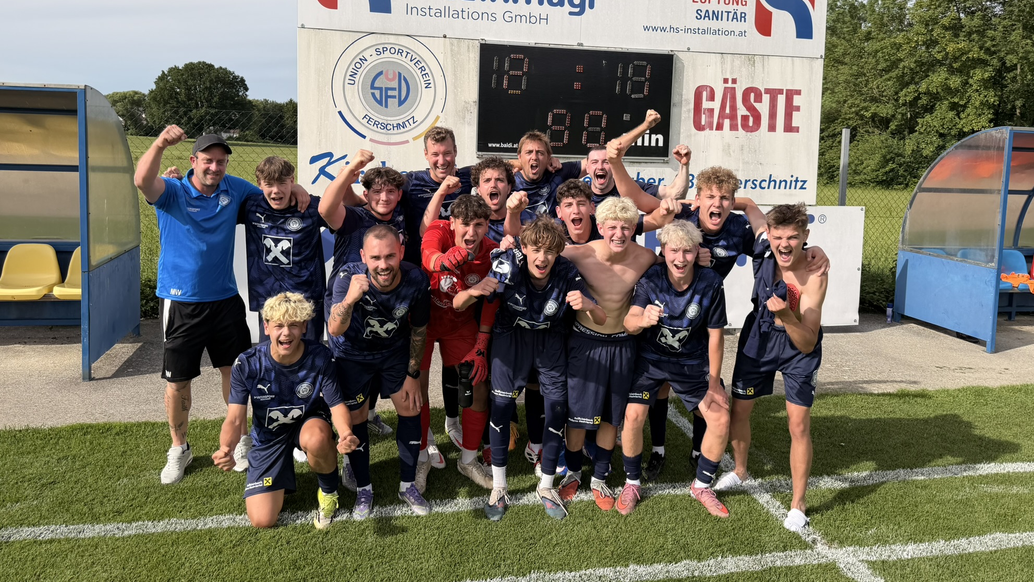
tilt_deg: -4.0
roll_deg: -0.4
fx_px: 740
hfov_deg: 69.9
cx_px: 517
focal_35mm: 27
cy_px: 199
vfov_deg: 42.4
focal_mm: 6.76
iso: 80
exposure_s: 1/4167
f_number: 1.78
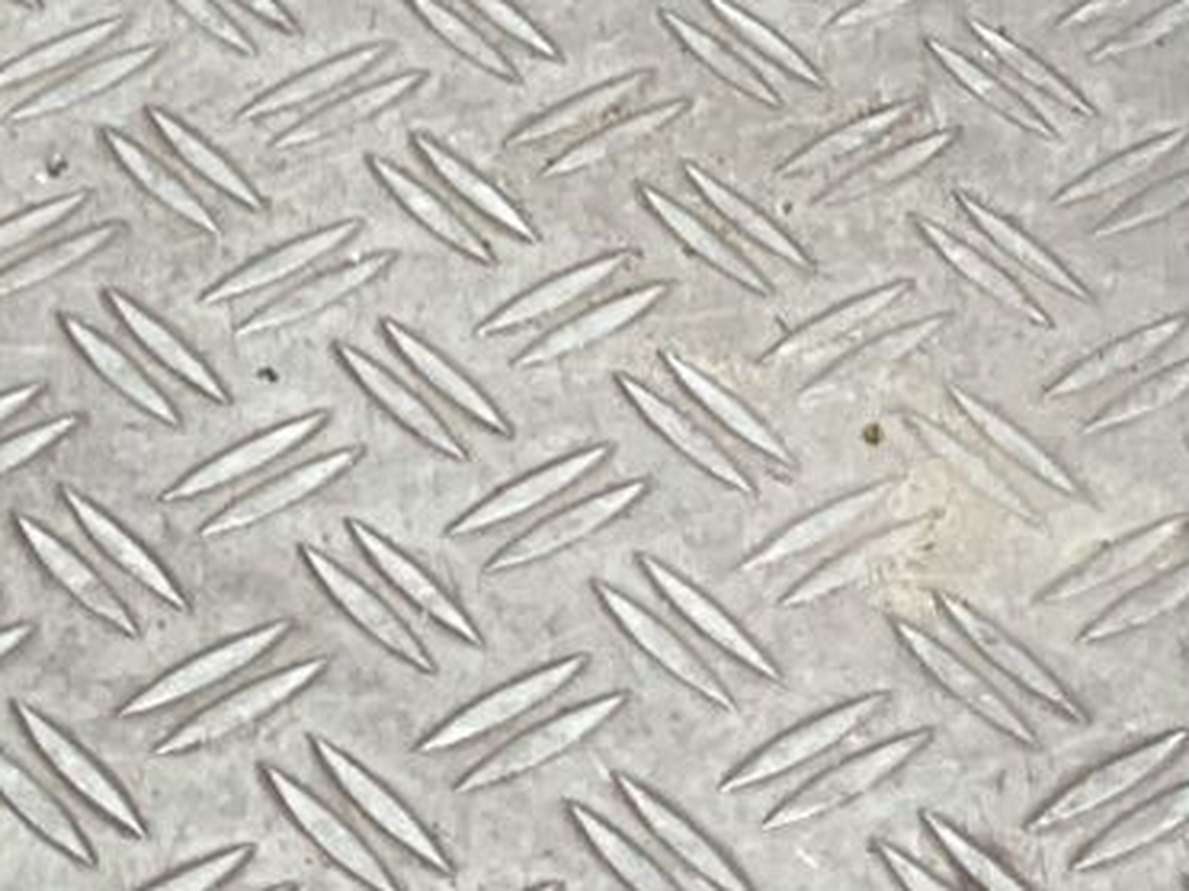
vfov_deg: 7.0
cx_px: 45
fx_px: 6867
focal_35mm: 200
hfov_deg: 9.8
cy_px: -1333
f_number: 1.8
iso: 20
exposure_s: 1/120
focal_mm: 3
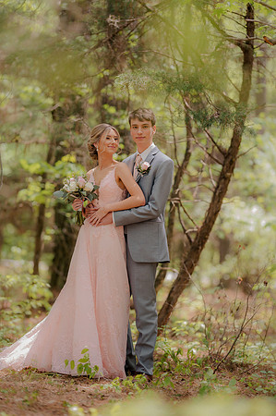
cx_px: 138
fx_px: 1210
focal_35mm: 105
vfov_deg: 19.5
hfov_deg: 13.0
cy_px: 208
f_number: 1.6
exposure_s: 1/400
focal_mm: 105
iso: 125
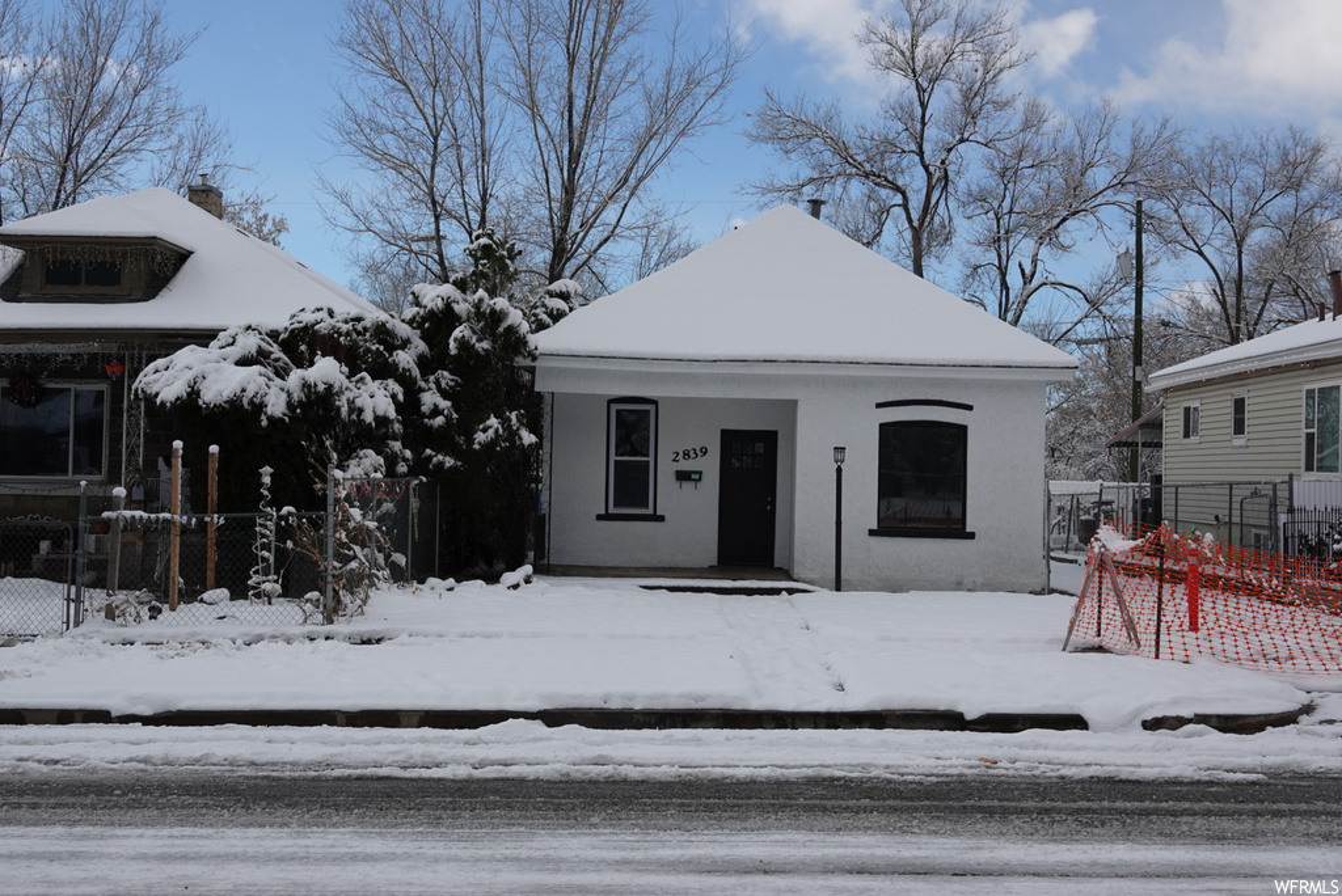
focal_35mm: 46
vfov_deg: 29.3
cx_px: 671
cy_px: 448
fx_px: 1716
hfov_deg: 42.7
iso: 100
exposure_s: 1/1000
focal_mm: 16.92
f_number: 4.5
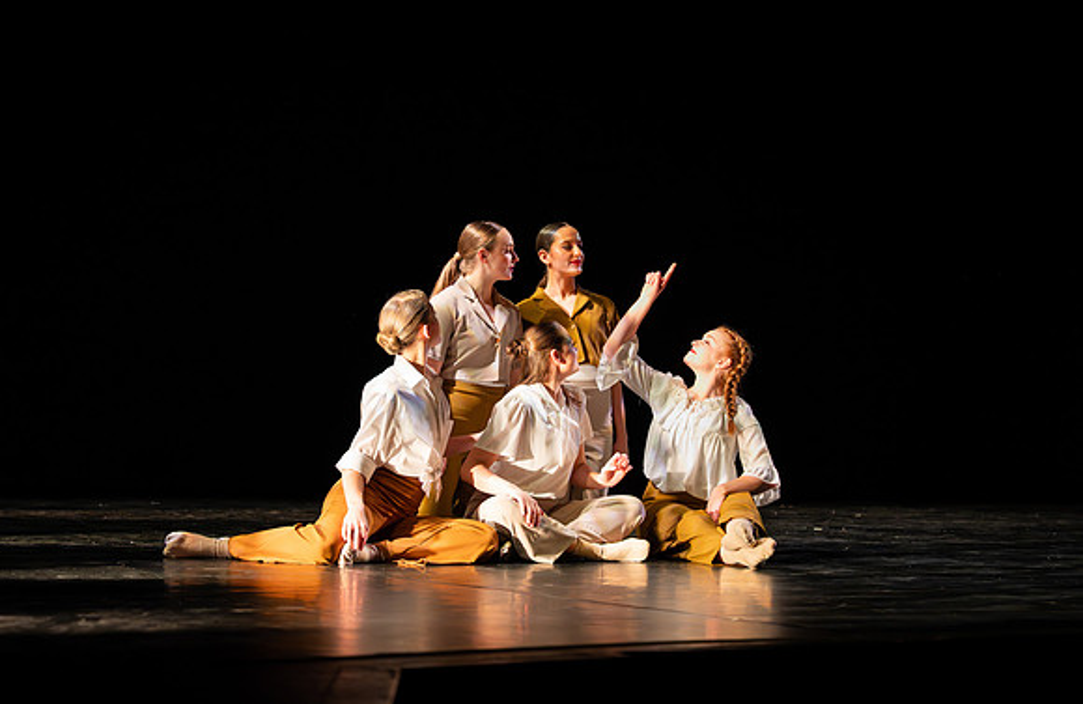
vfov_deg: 17.8
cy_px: 323
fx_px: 2252
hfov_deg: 27.0
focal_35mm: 75
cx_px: 526
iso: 3200
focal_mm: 70
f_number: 2.8
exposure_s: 1/200
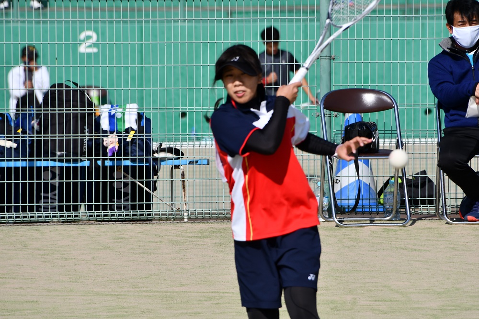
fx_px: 3591
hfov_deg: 7.6
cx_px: 240
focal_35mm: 270
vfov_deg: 5.1
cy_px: 160
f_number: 8
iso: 200
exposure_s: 1/1000
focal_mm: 135
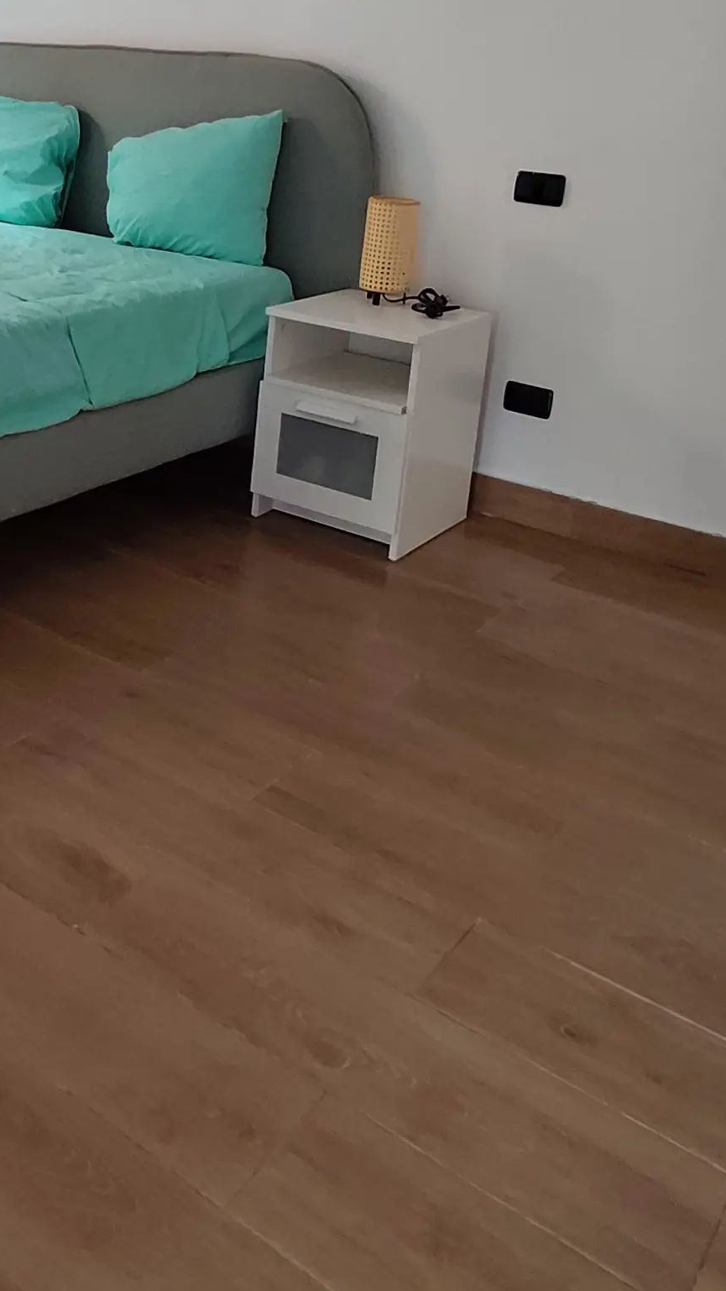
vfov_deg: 52.2
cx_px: 70
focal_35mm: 37
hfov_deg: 30.5
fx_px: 1266
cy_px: 361
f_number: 2.2
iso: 180
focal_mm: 1.67
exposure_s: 1/33.3
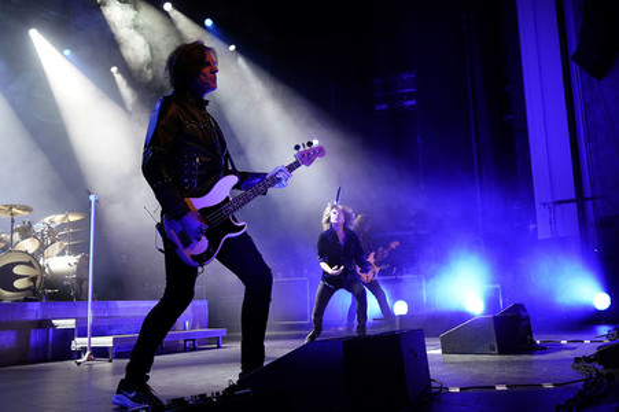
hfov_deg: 53.2
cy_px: 206
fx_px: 619
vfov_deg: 36.8
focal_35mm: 36
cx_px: 310
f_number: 5.6
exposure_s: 1/320
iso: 2500
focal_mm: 36
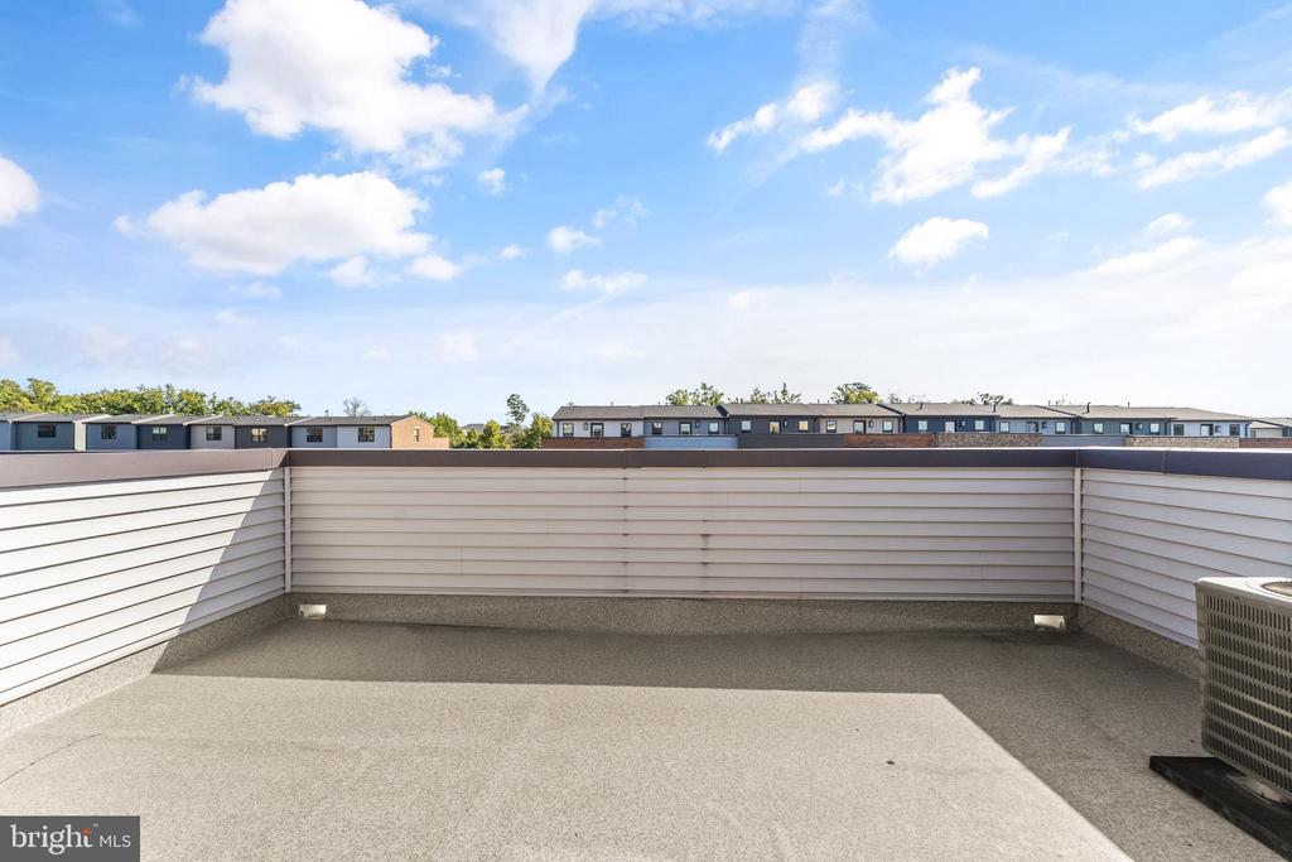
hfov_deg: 104.2
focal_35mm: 14
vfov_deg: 81.2
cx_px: 646
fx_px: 502
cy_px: 431
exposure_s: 1/500
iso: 800
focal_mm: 14
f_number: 8
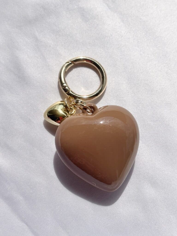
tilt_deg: -62.3
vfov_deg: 36.8
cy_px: 118
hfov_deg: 28.0
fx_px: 355
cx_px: 88
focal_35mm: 52
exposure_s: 1/12048
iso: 32
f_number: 1.6
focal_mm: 5.96
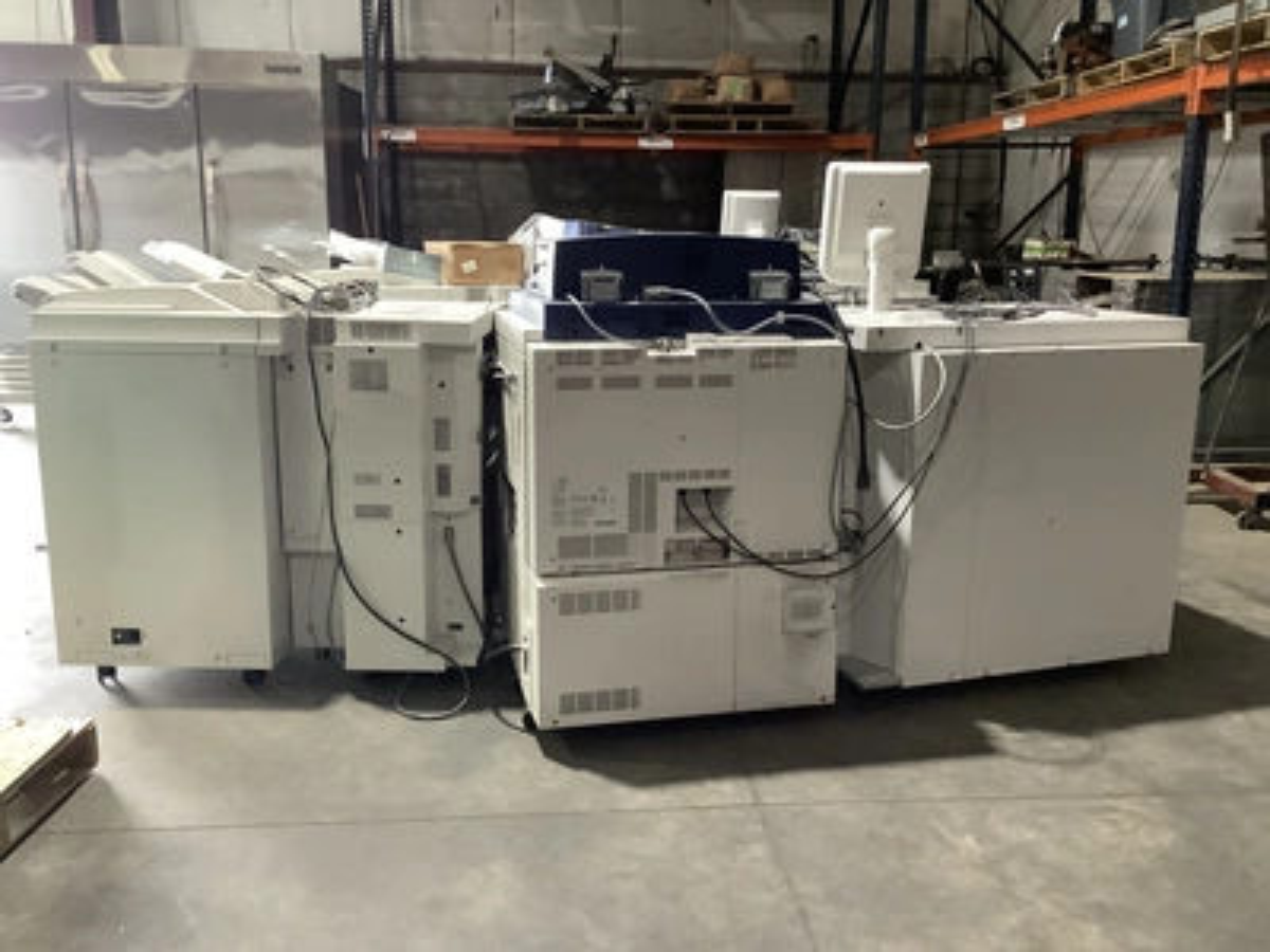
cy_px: 476
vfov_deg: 45.4
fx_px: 1137
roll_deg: -1.4
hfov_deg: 58.4
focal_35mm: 31
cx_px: 635
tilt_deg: -8.7
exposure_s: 1/60
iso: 320
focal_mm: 3.3
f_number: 2.4
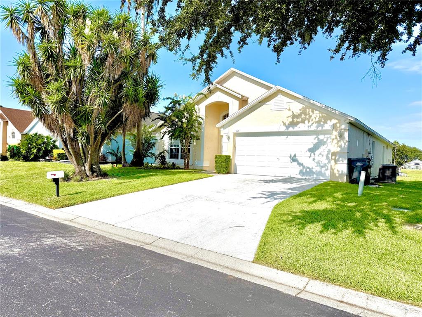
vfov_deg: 56.8
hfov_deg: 71.6
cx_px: 211
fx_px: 293
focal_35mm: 24
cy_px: 158
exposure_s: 1/10309
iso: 80
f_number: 1.78
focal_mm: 6.76
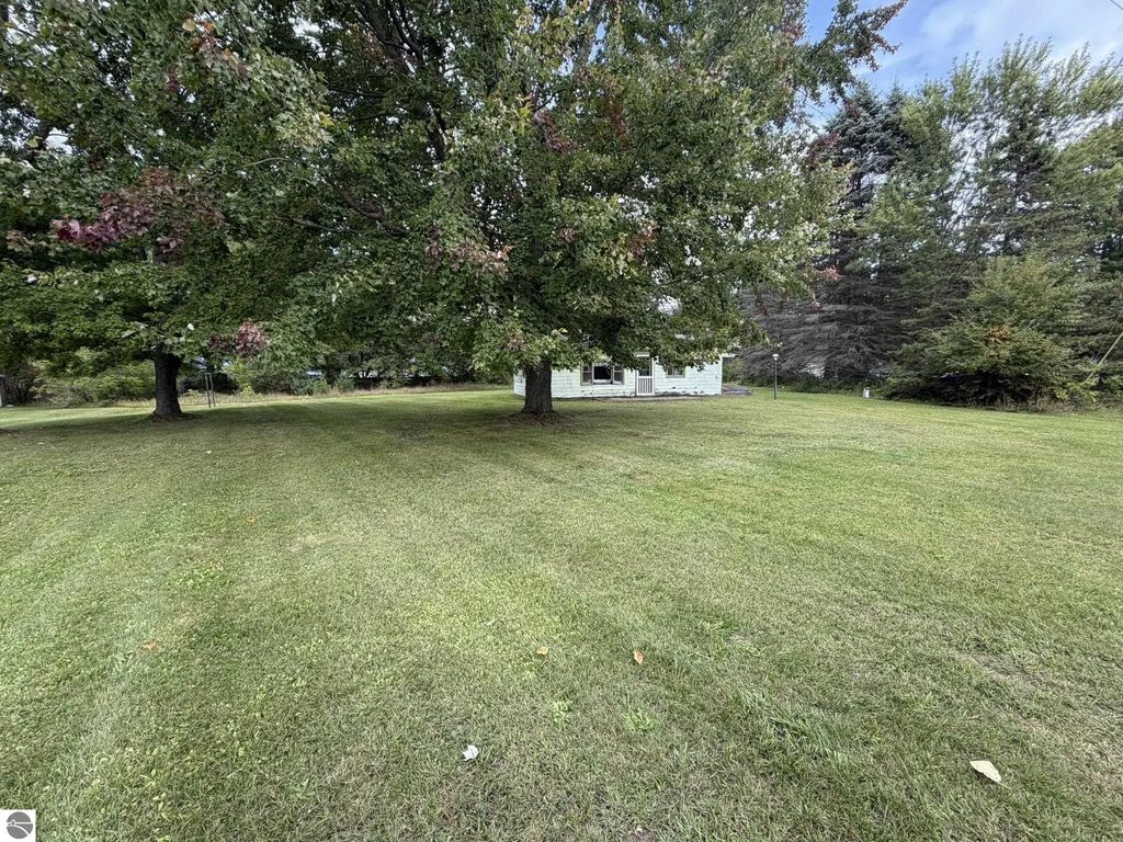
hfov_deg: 102.1
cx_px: 562
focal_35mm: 14
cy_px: 421
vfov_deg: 85.7
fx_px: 454
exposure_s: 1/188
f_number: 2.2
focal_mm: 2.22
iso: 40
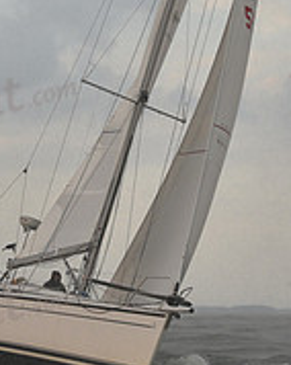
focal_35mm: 214
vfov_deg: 9.0
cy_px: -16
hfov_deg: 7.2
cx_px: 183
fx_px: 2308
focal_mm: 70
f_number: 4
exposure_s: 1/500
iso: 400
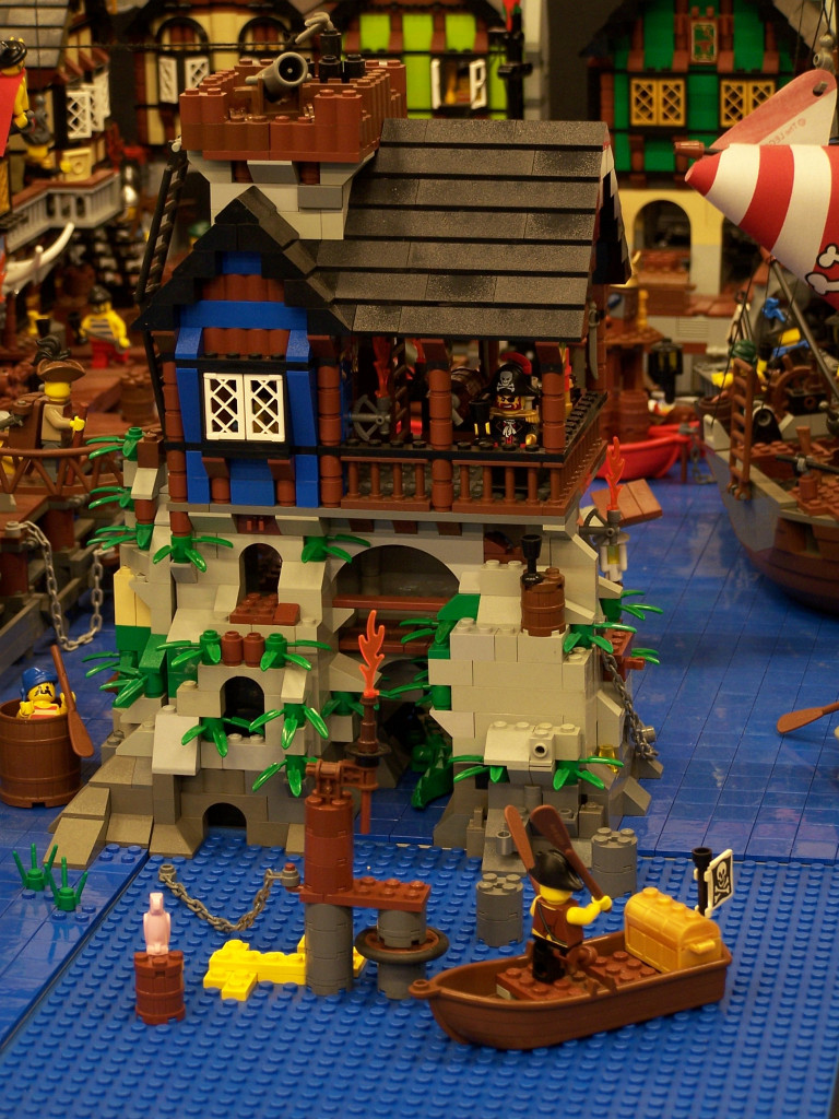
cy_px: 560
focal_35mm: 105
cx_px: 420
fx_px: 3393
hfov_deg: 14.1
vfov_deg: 18.7
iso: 80
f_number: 3.2
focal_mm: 17.5
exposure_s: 1/2
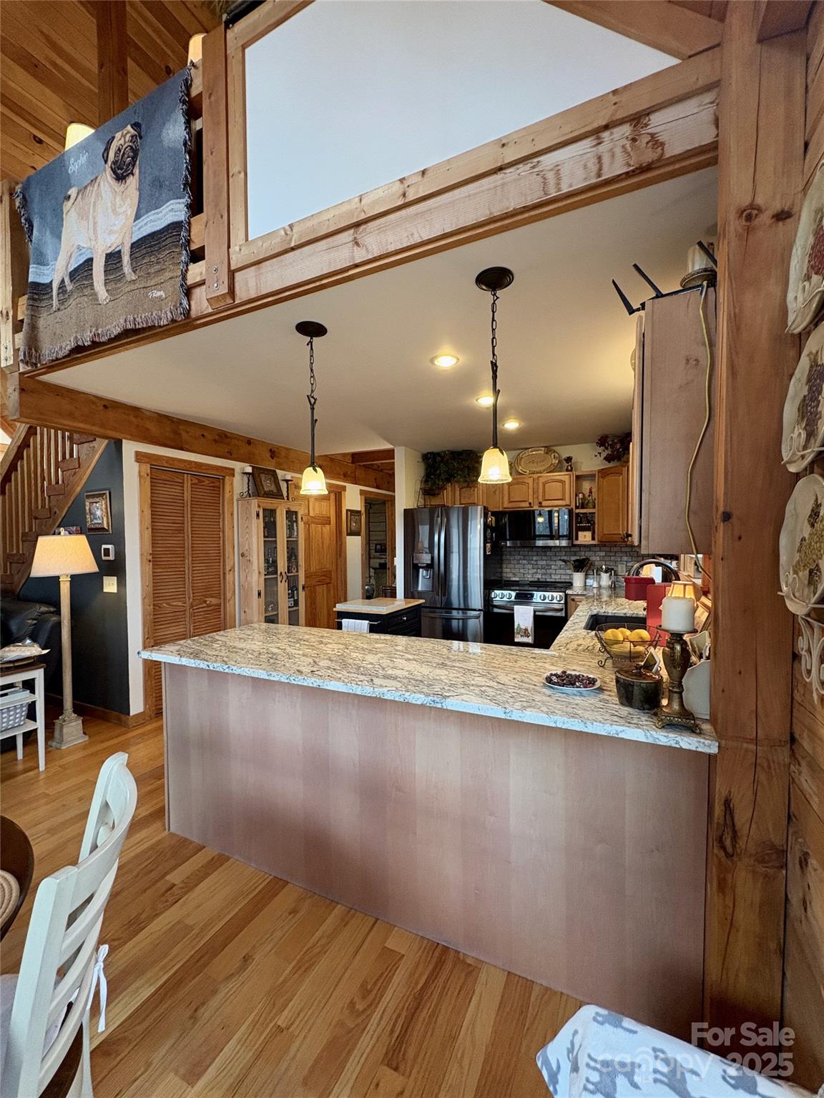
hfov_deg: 85.7
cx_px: 412
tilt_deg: +0.4
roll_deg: +0.1
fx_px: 444
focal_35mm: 14
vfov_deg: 102.1
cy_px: 549
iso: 320
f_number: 2.2
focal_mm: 2.22
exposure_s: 1/120
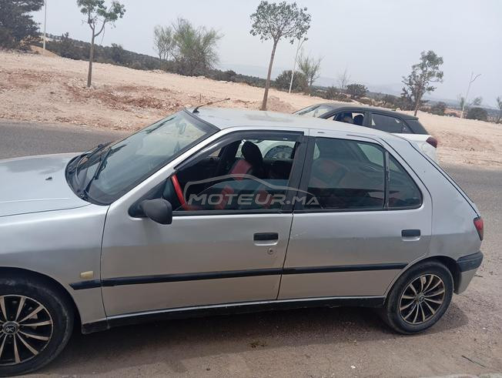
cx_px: 251
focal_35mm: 28
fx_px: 407
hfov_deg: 63.4
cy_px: 189
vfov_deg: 49.9
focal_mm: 4.22
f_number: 1.8
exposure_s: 1/826
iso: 111
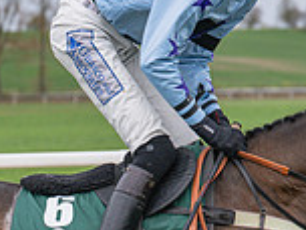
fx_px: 2661
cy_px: 246
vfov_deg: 4.9
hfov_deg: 6.6
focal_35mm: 301
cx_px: 163
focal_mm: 70
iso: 400
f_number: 3.2
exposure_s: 1/1600
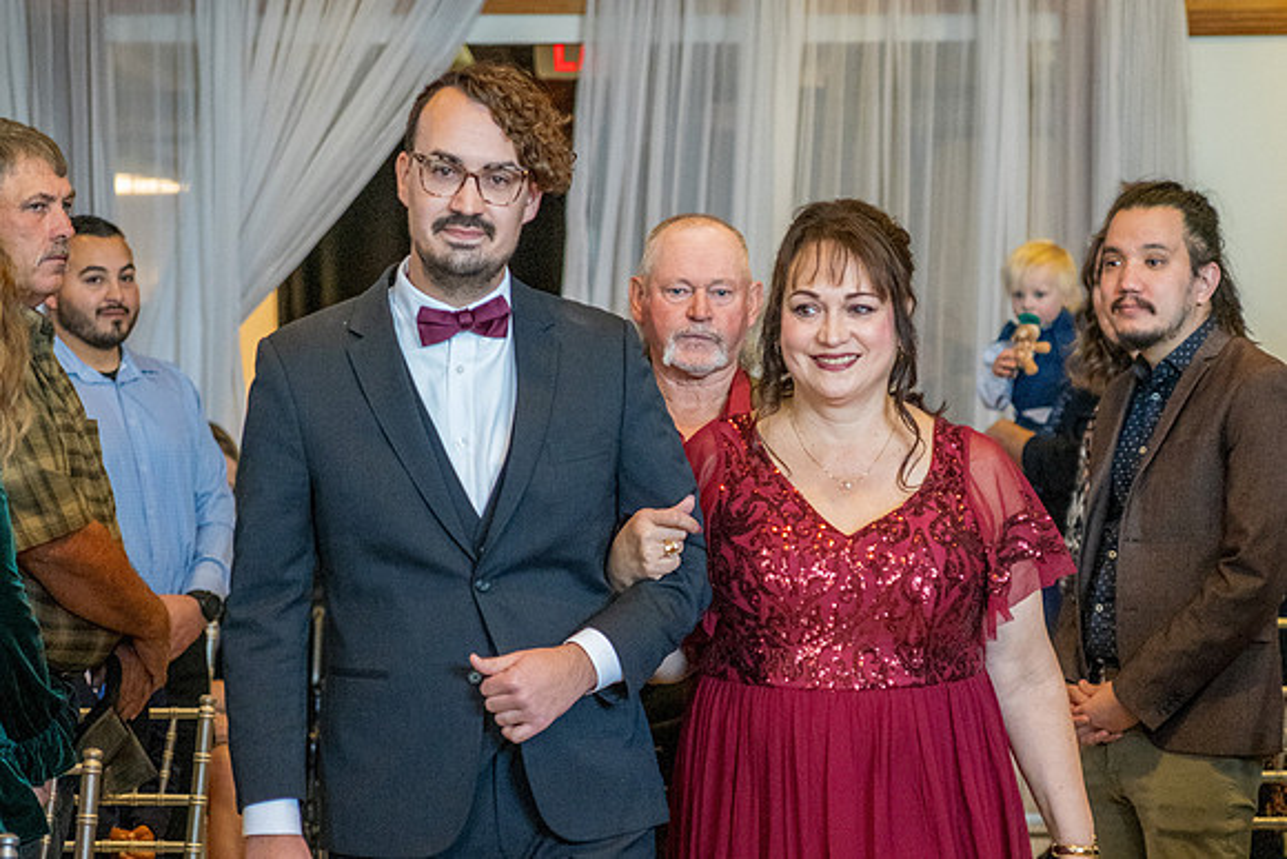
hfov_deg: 28.8
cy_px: 430
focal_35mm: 70
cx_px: 644
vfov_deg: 19.5
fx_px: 2503
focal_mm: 70
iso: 4000
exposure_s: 1/200
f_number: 2.8
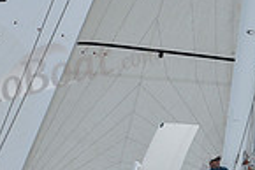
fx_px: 1985
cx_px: 251
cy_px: 146
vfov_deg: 4.9
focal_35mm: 280
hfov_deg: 7.3
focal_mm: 70
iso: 250
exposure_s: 1/1000
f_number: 8
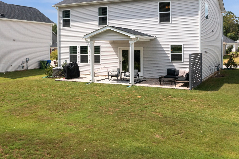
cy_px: 60
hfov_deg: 48.4
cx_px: 108
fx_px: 265
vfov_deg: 33.2
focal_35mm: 40
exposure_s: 1/1250
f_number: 7.1
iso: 100
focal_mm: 10.26
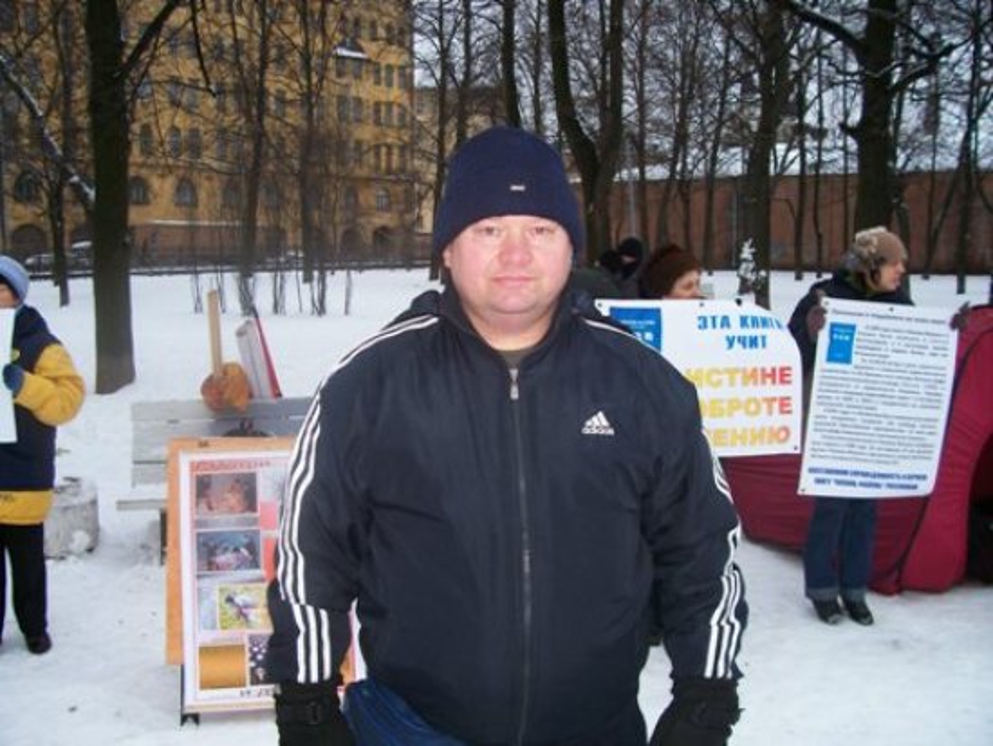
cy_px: 373
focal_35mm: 34
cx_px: 496
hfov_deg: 53.9
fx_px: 976
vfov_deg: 41.8
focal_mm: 5.6
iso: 80
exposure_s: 1/64
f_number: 2.7
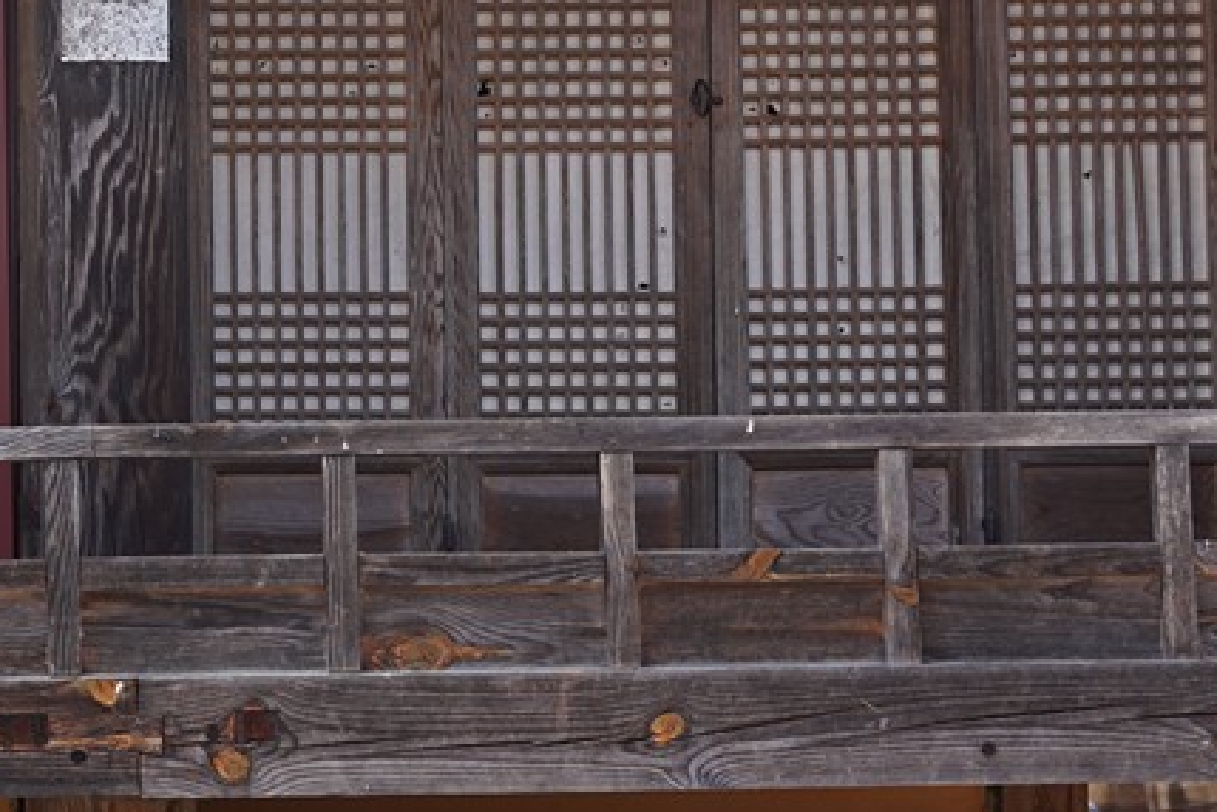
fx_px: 5206
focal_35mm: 154
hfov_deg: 13.0
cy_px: 202
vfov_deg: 8.9
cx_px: -196
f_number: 4.5
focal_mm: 33
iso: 100
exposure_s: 1/100
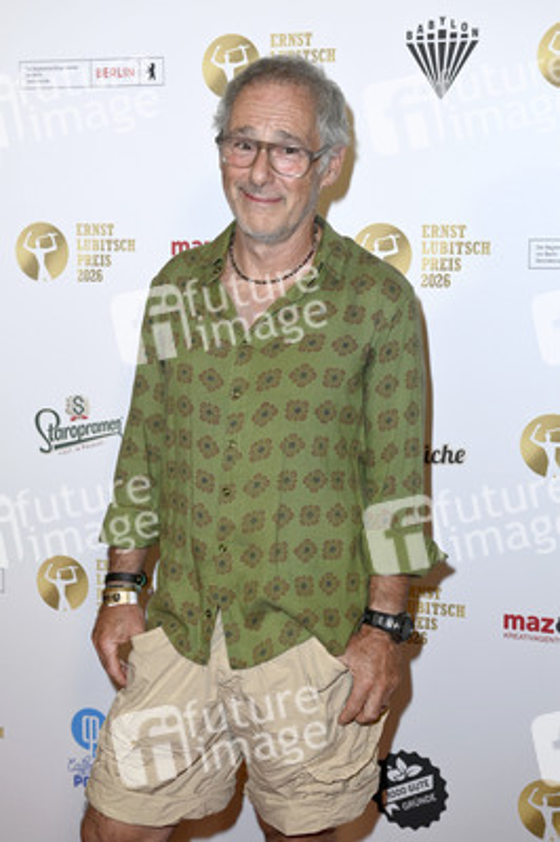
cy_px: 421
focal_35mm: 58
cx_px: 280
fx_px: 1356
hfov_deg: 23.3
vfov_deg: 34.5
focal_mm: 58
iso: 640
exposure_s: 1/200
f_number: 5.6
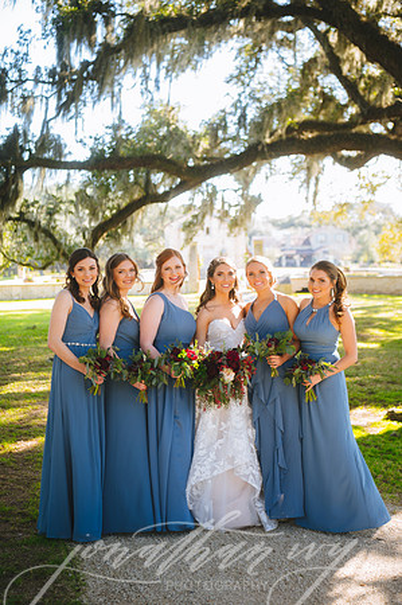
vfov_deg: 38.2
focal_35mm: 52
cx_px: 201
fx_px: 873
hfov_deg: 25.9
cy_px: 302
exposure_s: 1/100
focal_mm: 52
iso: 50
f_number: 2.8
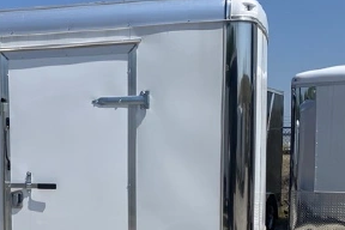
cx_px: 50
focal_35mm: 75
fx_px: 719
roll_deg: +0.4
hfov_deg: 26.3
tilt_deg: -4.8
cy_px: 230
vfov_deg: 17.7
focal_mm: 4.25
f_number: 1.8
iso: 32
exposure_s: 1/6061
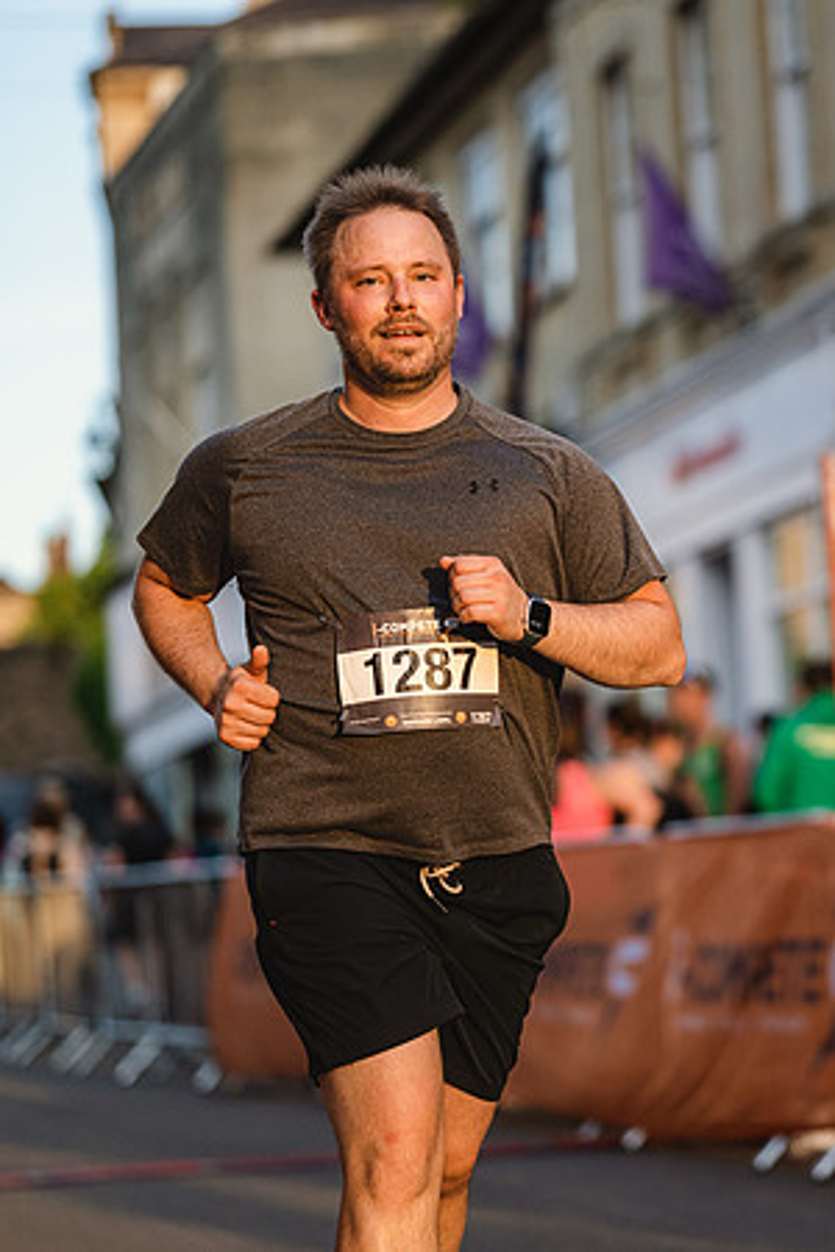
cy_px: 624
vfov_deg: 15.7
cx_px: 750
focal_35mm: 130
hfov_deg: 10.5
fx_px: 4531
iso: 640
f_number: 2
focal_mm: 85
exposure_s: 1/3200
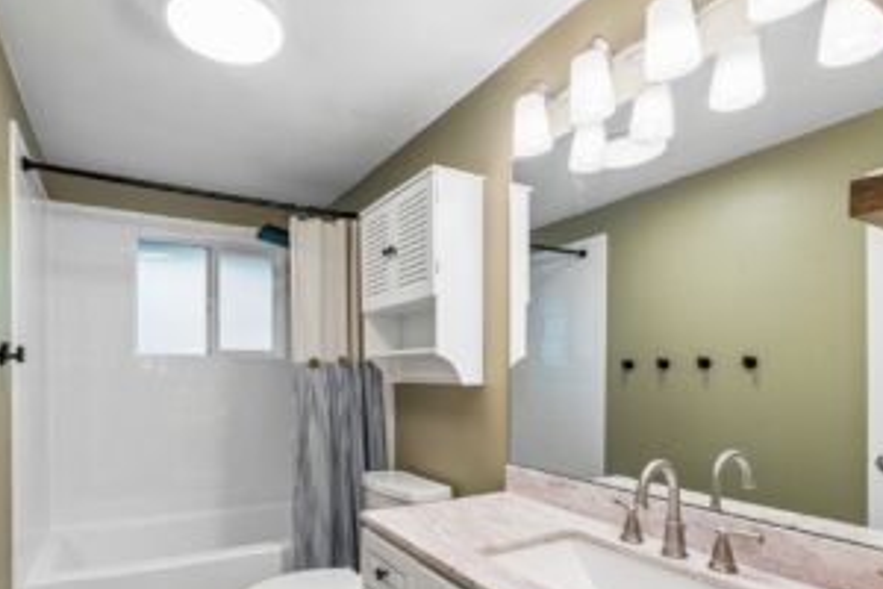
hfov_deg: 83.5
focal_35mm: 20
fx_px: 491
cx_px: 380
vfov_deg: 61.3
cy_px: 361
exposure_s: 1/10
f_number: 9
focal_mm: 10
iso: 250
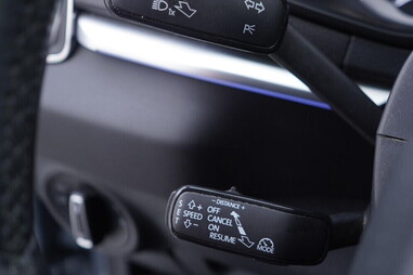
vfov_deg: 25.9
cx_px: 262
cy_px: 111
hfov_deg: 37.9
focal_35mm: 52
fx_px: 597
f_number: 2.8
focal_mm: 24
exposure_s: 1/40
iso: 200
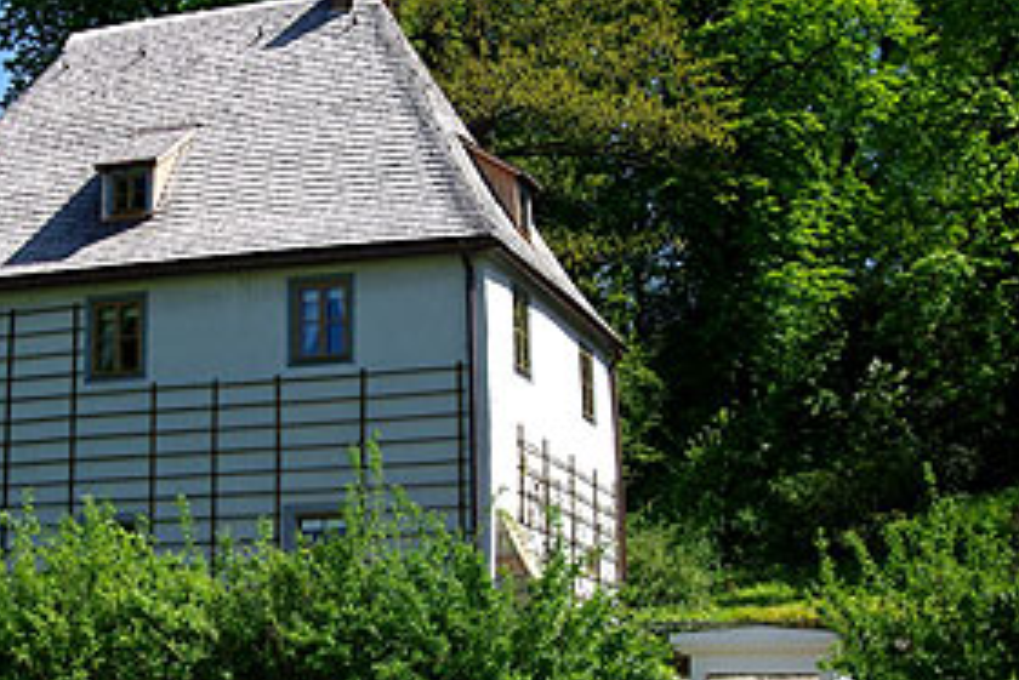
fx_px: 2096
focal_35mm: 74
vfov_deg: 18.4
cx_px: 247
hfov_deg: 26.9
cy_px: 355
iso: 100
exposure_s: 1/350
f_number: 5.6
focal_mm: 31
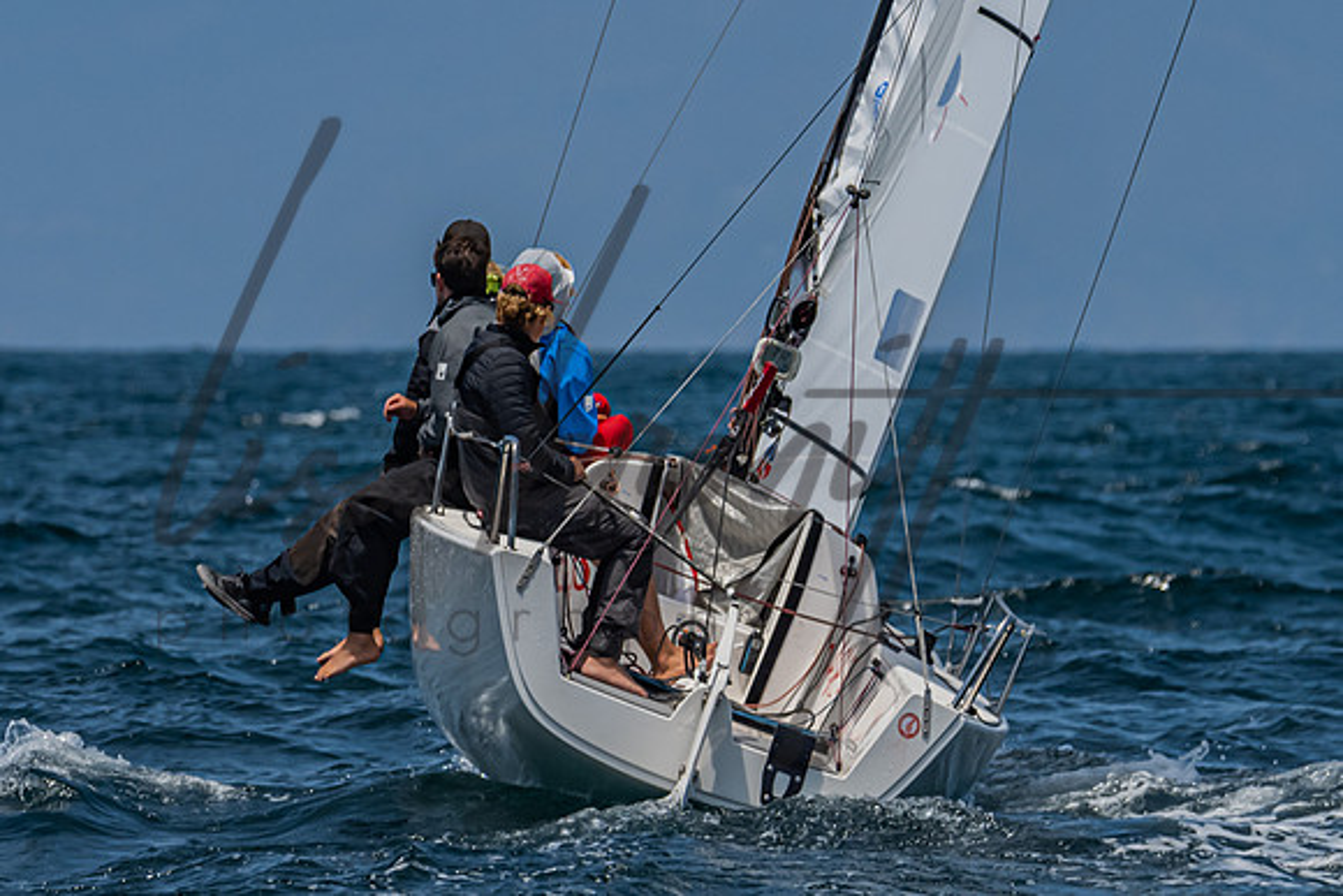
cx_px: 662
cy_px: 627
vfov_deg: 2.6
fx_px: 19441
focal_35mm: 521
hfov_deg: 4.0
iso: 400
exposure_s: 1/3200
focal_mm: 260
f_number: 6.3
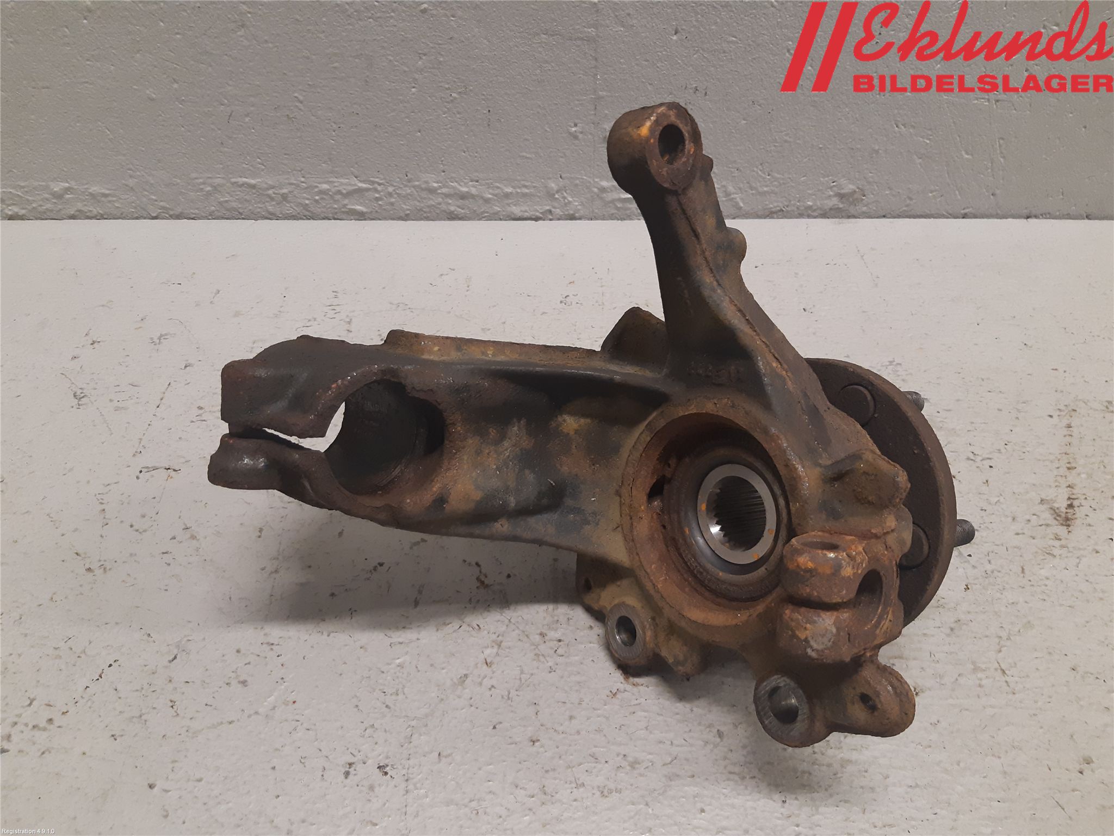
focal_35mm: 26
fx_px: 837
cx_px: 557
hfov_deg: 67.3
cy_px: 418
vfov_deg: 53.1
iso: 160
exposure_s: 1/50
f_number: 1.7
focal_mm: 3.93
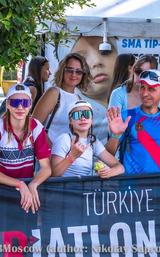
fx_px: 1123
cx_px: 158
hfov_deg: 8.1
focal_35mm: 161
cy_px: 128
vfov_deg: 13.0
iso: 200
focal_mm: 70
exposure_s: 1/100
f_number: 7.1
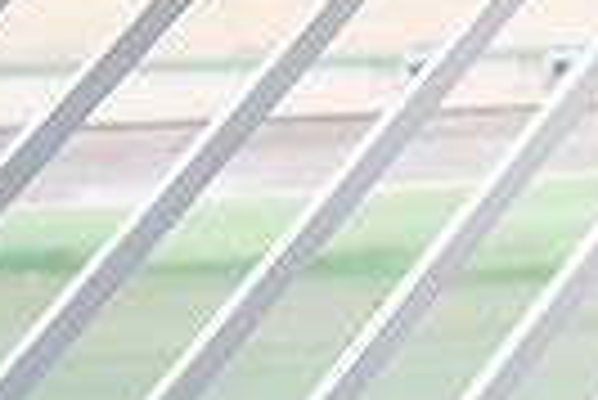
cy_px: -284
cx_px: 1245
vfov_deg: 8.4
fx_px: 2644
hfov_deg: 11.5
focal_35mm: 159
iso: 200
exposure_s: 1/250
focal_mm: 35
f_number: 4
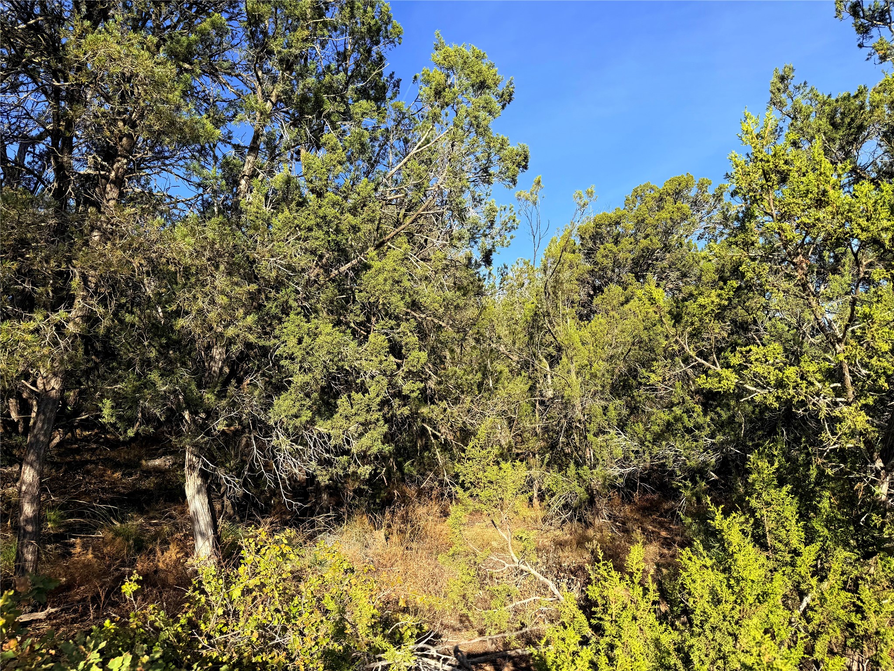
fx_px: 620
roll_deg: +2.6
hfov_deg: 71.6
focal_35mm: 24
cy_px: 336
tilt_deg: +12.8
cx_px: 447
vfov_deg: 56.8
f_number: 1.78
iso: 80
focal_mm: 6.76
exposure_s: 1/1949
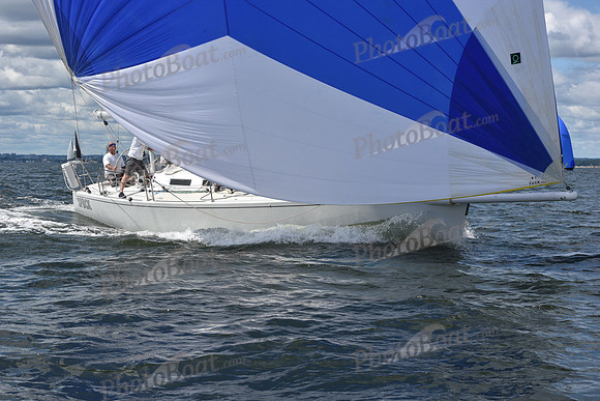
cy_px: 200
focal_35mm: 70
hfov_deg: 28.8
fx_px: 1167
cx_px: 300
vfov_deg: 19.5
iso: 250
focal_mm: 70
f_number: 11
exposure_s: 1/800
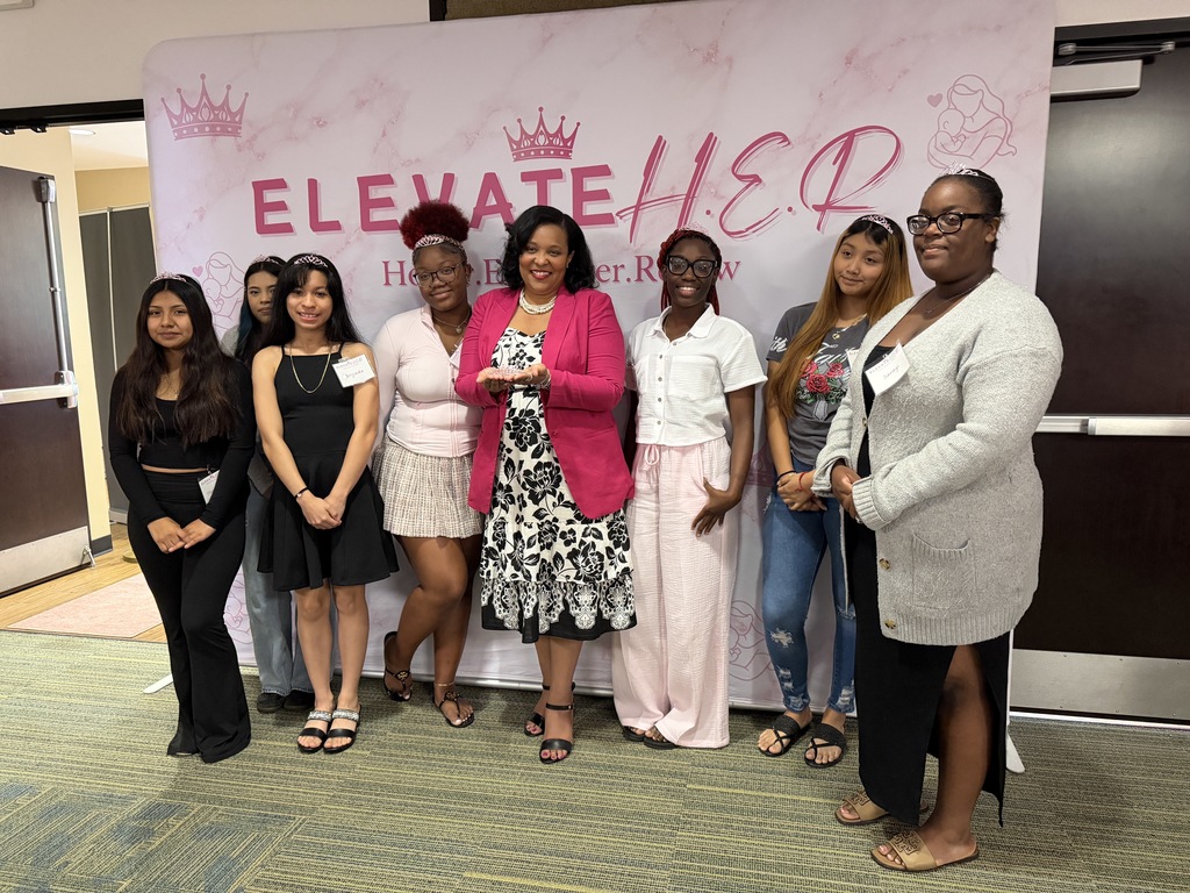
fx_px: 825
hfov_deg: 71.6
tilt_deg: -8.7
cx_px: 595
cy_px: 446
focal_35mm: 24
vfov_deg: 56.8
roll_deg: +0.7
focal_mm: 6.76
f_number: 1.78
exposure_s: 1/60
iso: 640
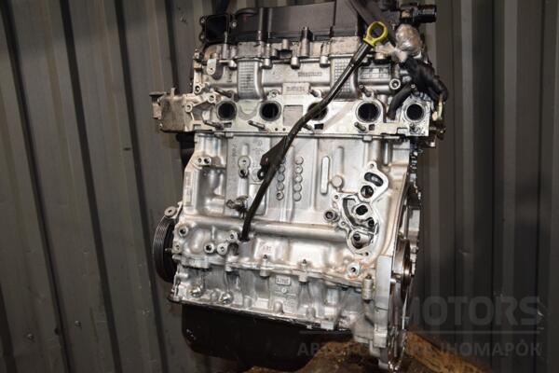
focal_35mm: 32
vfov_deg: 41.7
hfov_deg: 59.5
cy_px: 186
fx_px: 489
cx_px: 280
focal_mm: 21
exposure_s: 1/80
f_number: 5
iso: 800
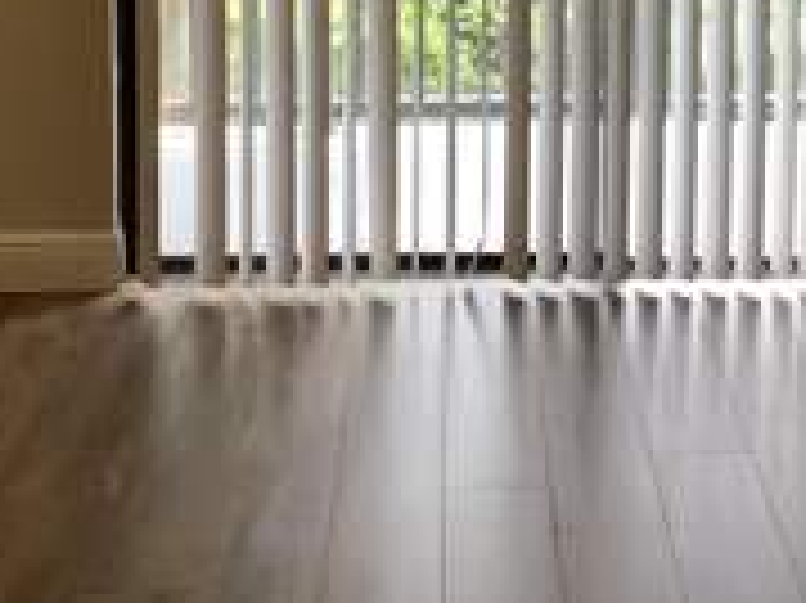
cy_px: -110
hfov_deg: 23.5
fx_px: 1931
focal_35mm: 83
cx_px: 545
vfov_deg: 17.0
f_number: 2.4
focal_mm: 3.3
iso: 64
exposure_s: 1/100
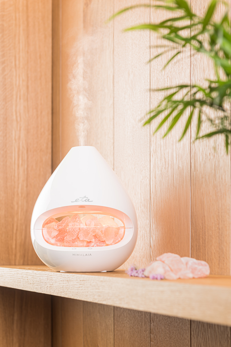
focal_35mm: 70
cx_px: 116
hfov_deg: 19.5
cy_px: 174
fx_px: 674
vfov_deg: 28.8
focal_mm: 70
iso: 64
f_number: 5.6
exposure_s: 1/160
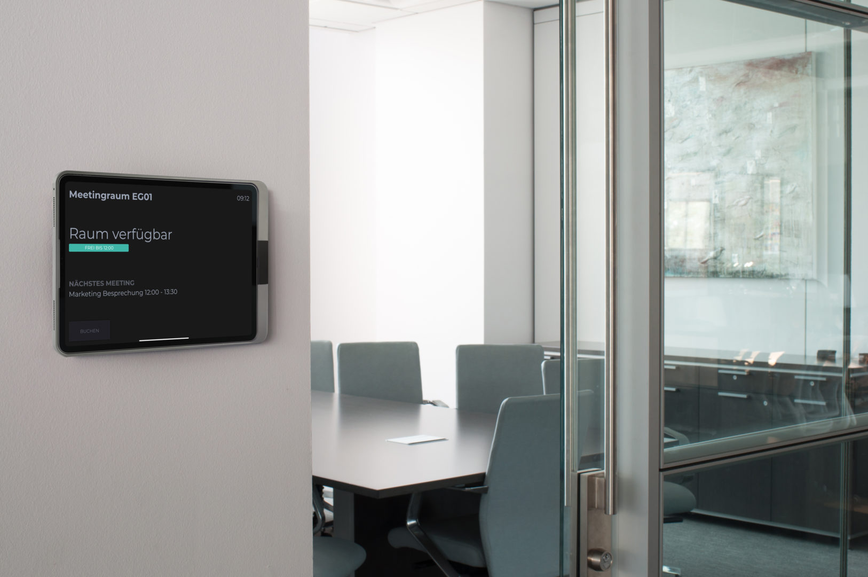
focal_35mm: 52
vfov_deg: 25.7
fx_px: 1264
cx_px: 434
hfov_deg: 37.9
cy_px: 288
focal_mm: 35
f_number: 14
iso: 100
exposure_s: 2.5
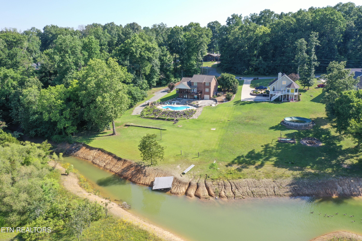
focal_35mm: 28
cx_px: 181
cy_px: 120
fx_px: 282
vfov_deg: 46.4
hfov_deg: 65.5
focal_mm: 10.26
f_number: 8
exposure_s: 1/100
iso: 100
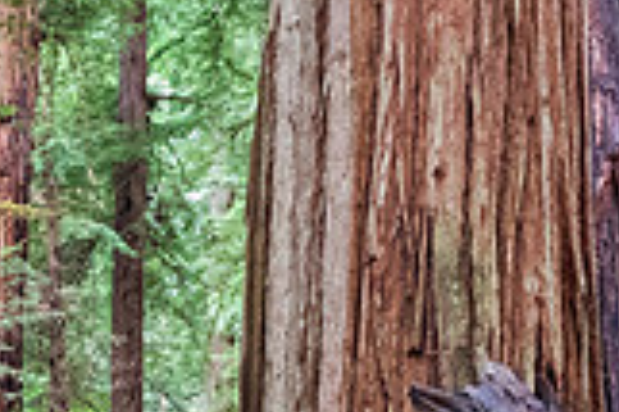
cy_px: 758
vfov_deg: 9.4
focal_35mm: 139
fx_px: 2388
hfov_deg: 14.0
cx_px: -262
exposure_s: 1/200
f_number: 3.5
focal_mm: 24
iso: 4000
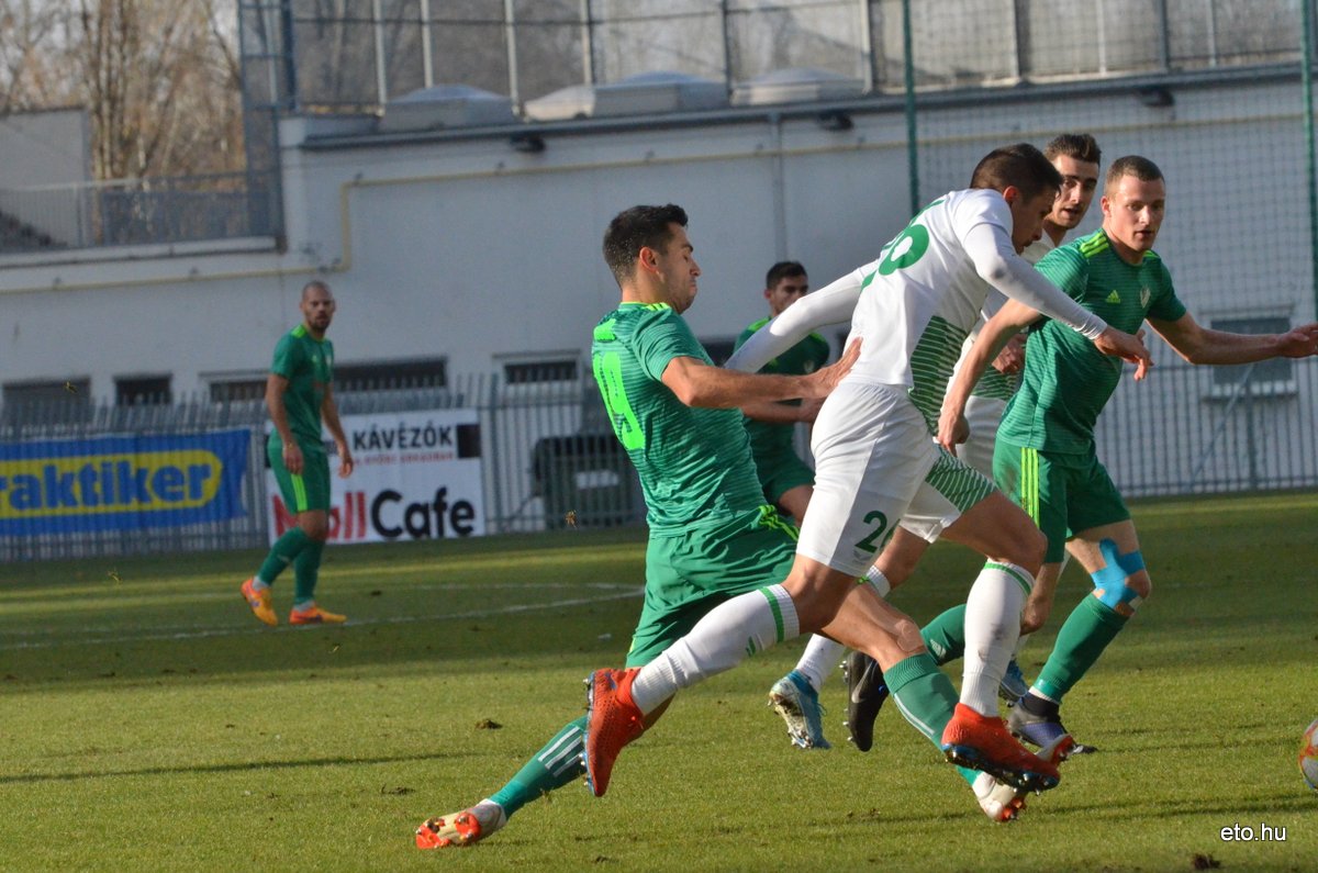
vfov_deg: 4.7
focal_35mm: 292
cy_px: 436
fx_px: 10687
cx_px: 659
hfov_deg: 7.1
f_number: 10
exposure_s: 1/6400
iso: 3200
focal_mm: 195
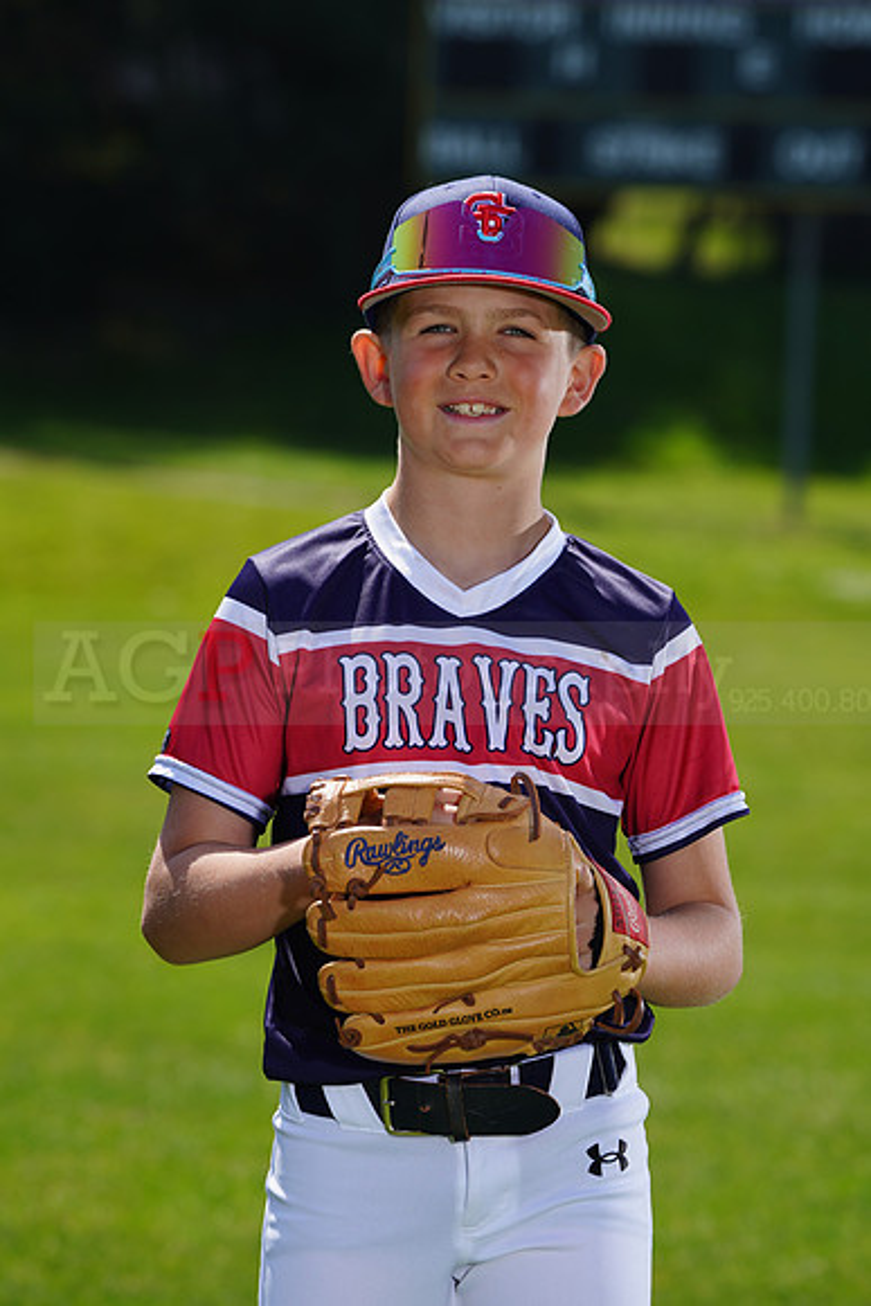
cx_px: 436
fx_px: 7471
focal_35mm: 206
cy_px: 653
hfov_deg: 6.7
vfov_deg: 10.0
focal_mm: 206
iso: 100
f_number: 8
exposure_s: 1/250
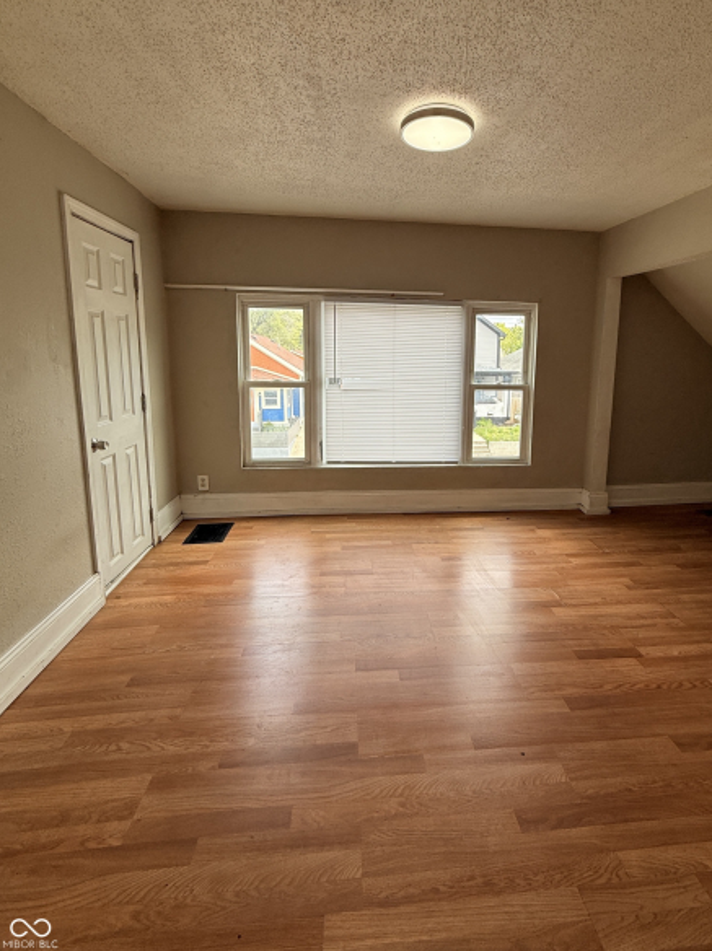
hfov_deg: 77.7
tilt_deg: -7.2
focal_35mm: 16
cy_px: 418
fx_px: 439
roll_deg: -0.7
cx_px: 396
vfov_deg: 94.1
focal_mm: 2.22
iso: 50
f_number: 2.2
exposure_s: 1/180
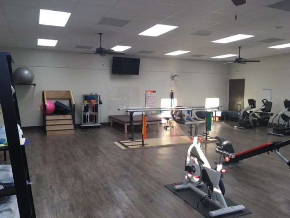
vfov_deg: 48.2
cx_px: 145
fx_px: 243
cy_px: 109
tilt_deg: -4.6
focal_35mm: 29
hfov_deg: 61.7
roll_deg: -0.6
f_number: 2.2
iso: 32
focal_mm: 4.15
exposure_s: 1/40
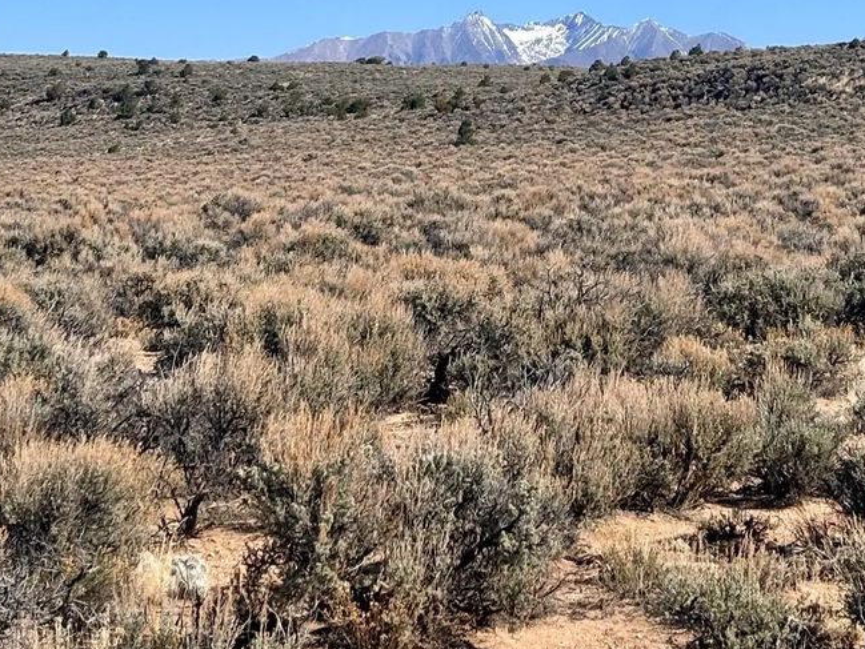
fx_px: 2049
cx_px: 668
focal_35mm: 82
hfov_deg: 23.5
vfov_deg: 17.9
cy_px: 163
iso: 40
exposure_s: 1/3205
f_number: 1.6
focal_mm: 5.96
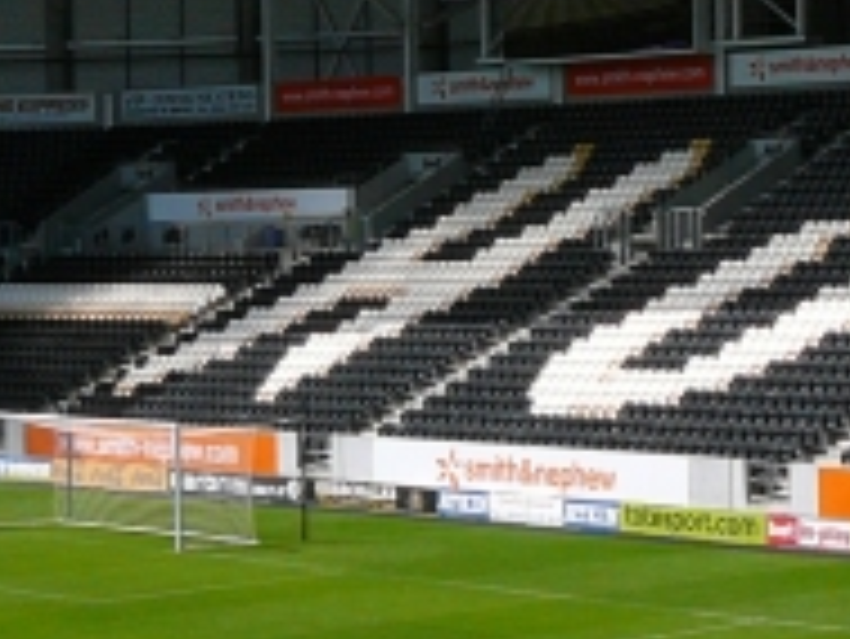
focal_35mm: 126
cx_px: 917
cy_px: 261
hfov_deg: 15.3
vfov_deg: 11.8
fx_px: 3096
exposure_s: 1/640
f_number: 5
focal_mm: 5.2
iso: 100
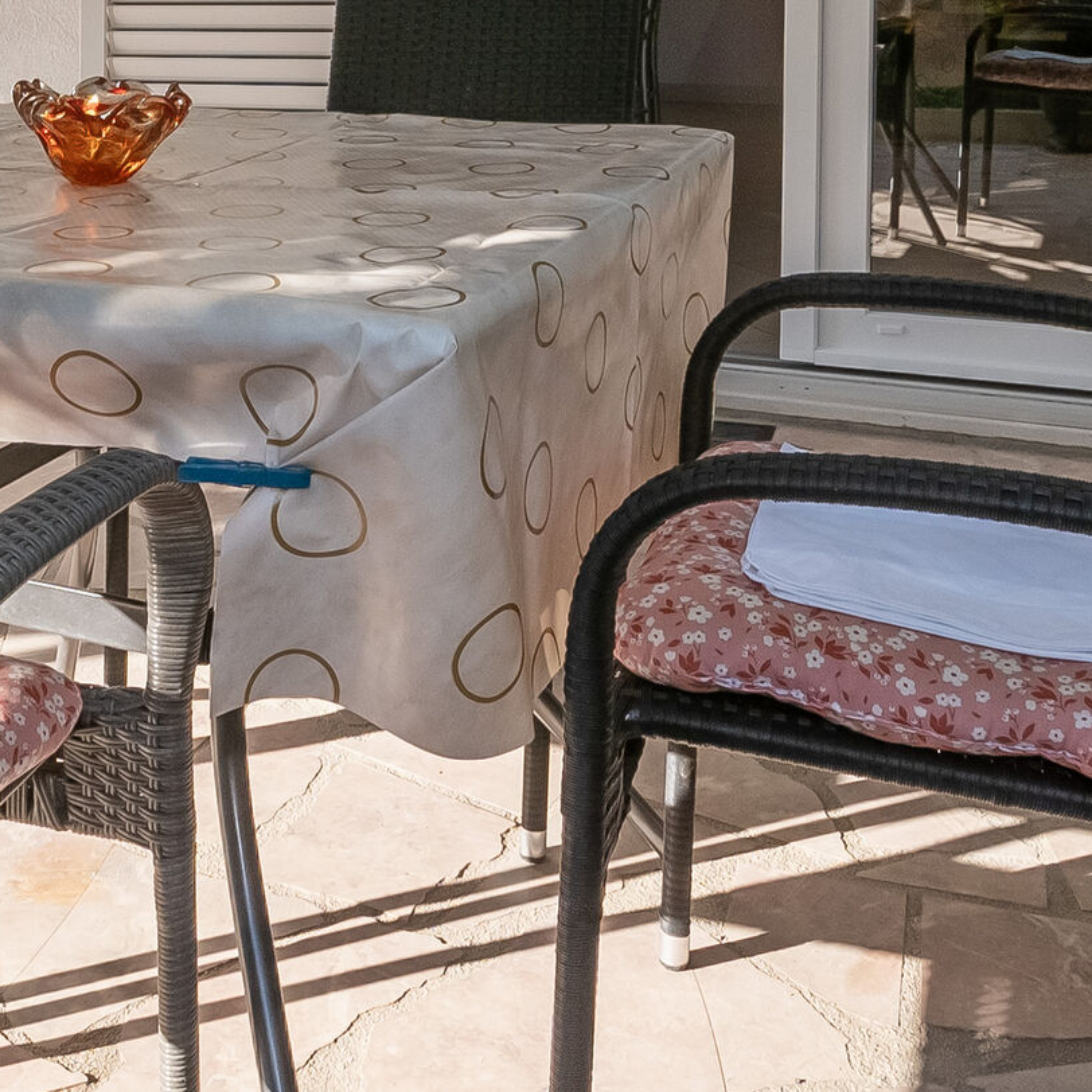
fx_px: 1570
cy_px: -163
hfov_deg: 37.1
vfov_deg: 32.7
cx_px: 234
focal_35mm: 44
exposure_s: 1/200
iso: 100
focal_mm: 10
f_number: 9
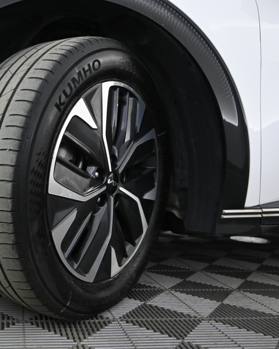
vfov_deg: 52.8
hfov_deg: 41.5
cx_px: 55
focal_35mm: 34
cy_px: 174
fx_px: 351
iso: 3200
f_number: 4.5
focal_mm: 16
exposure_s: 1/80
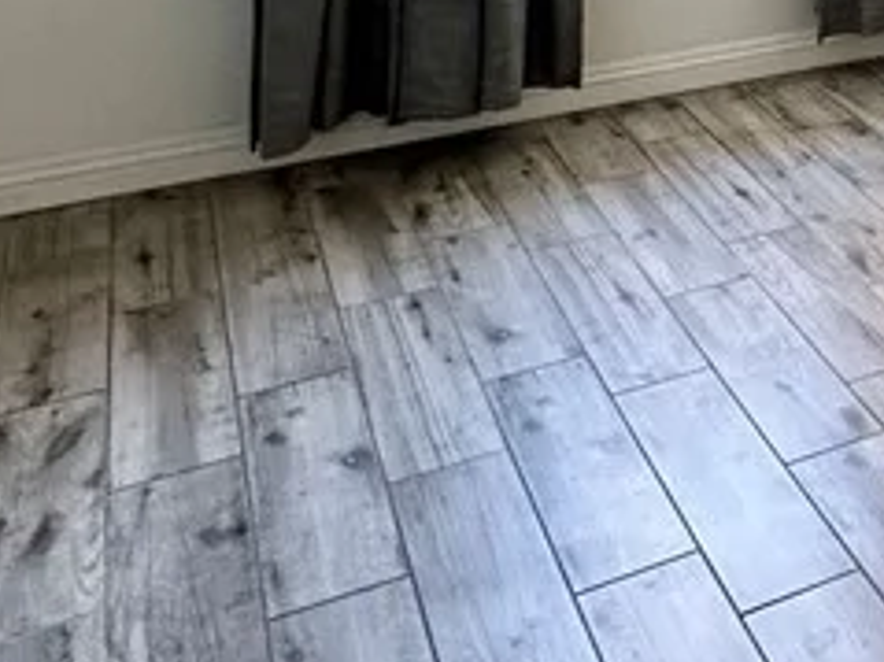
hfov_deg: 25.8
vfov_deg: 20.5
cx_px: 1246
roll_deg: -0.9
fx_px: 1531
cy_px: -362
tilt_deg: -1.5
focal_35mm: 60
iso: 200
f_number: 2.2
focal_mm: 2.22
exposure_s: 1/60
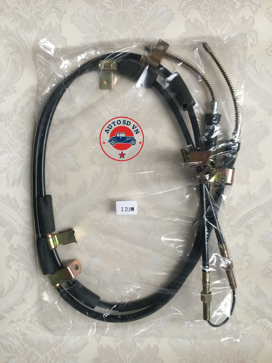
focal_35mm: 29
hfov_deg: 48.2
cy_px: 182
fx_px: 304
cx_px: 136
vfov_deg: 61.7
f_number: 2.2
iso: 100
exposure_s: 1/33
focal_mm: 4.15
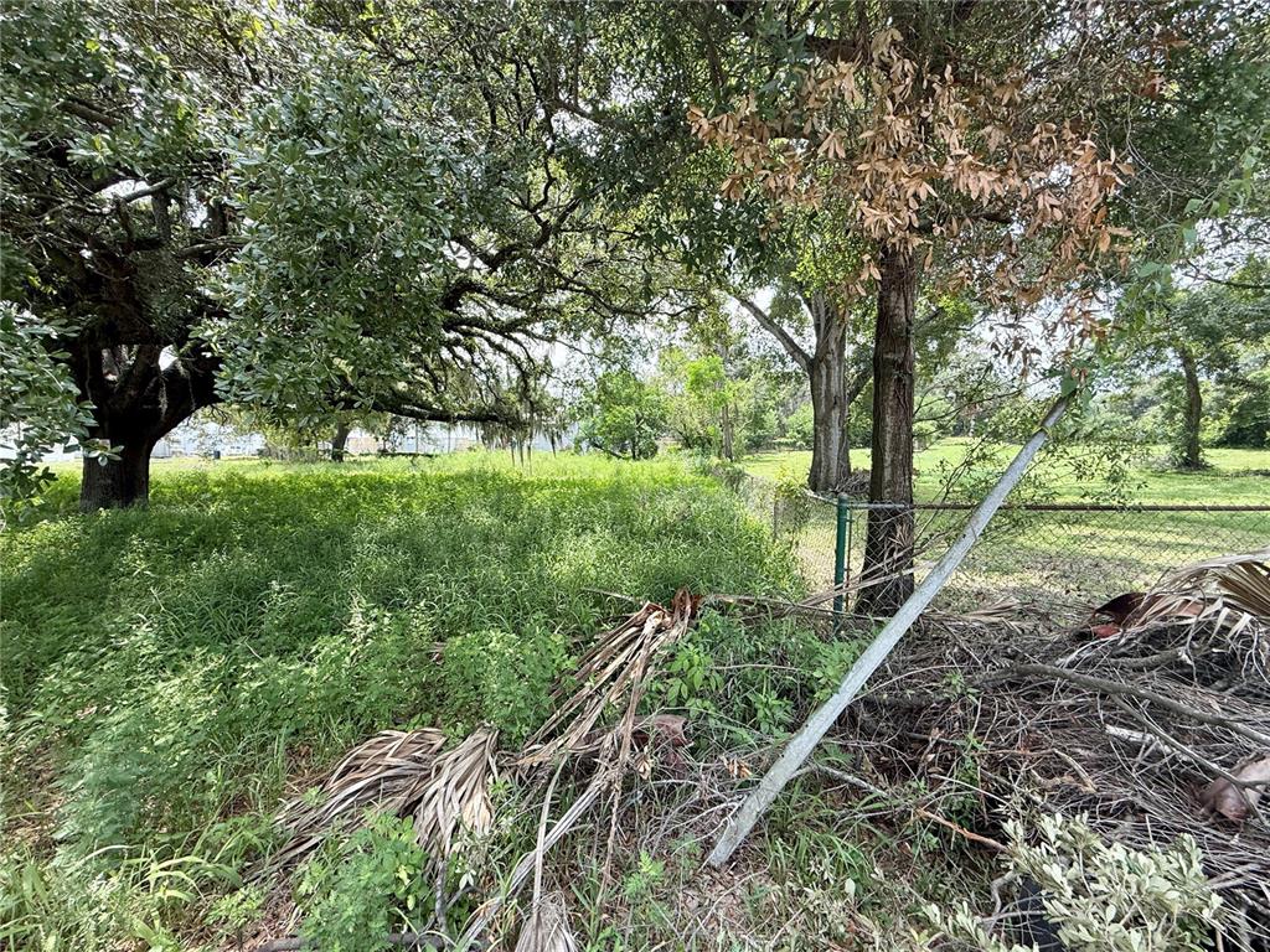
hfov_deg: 102.1
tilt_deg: -1.3
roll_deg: -0.3
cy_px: 476
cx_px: 635
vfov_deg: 85.7
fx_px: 514
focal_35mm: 14
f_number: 2.2
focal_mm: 2.22
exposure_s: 1/518
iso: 64
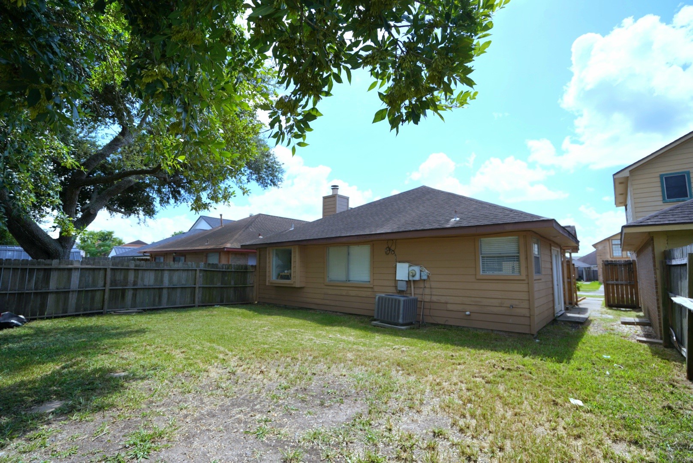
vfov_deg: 73.8
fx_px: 308
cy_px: 232
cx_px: 346
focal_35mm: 16
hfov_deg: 96.7
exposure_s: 1/667
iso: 100
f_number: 4.5
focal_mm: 16
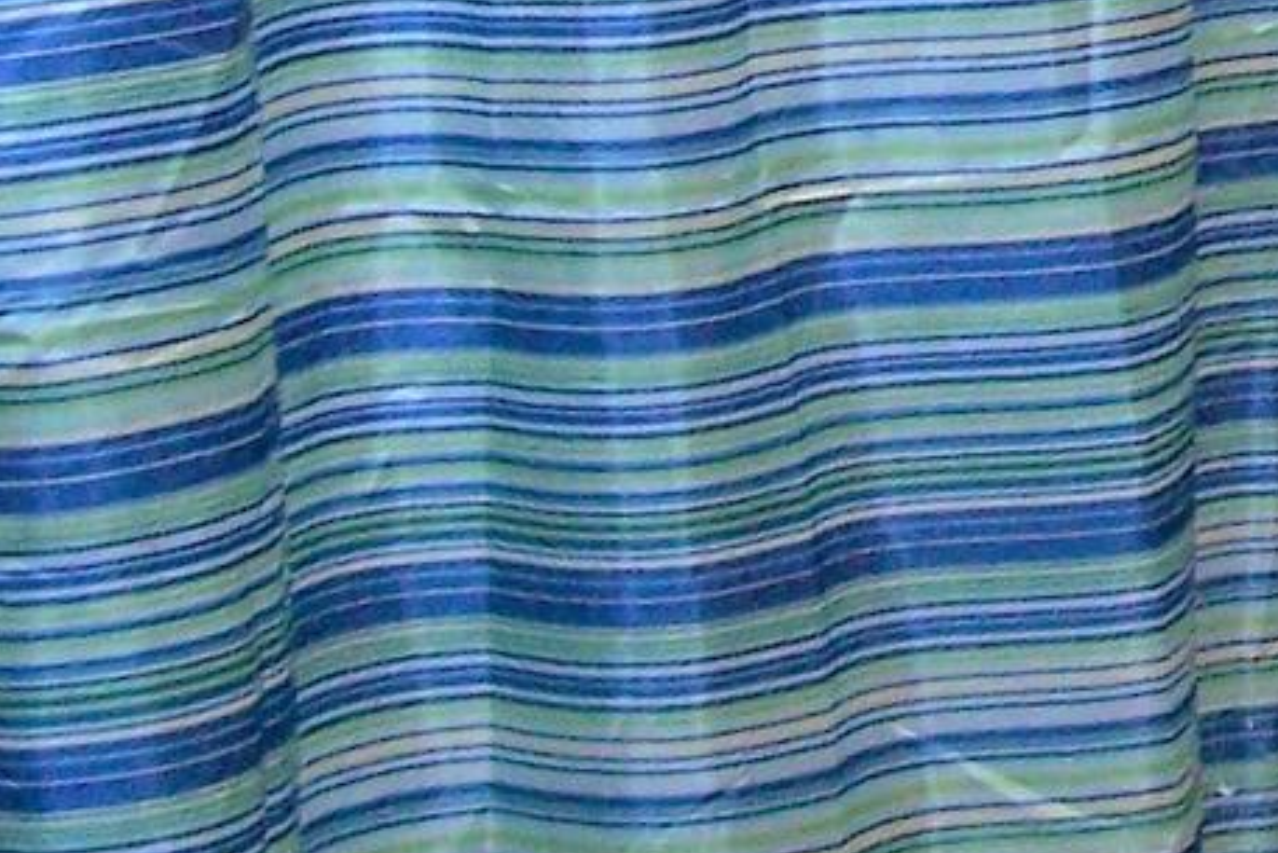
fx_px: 6285
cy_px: -713
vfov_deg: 7.5
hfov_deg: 11.3
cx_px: 1741
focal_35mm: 177
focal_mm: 6.3
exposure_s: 1/60
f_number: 2.8
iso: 140
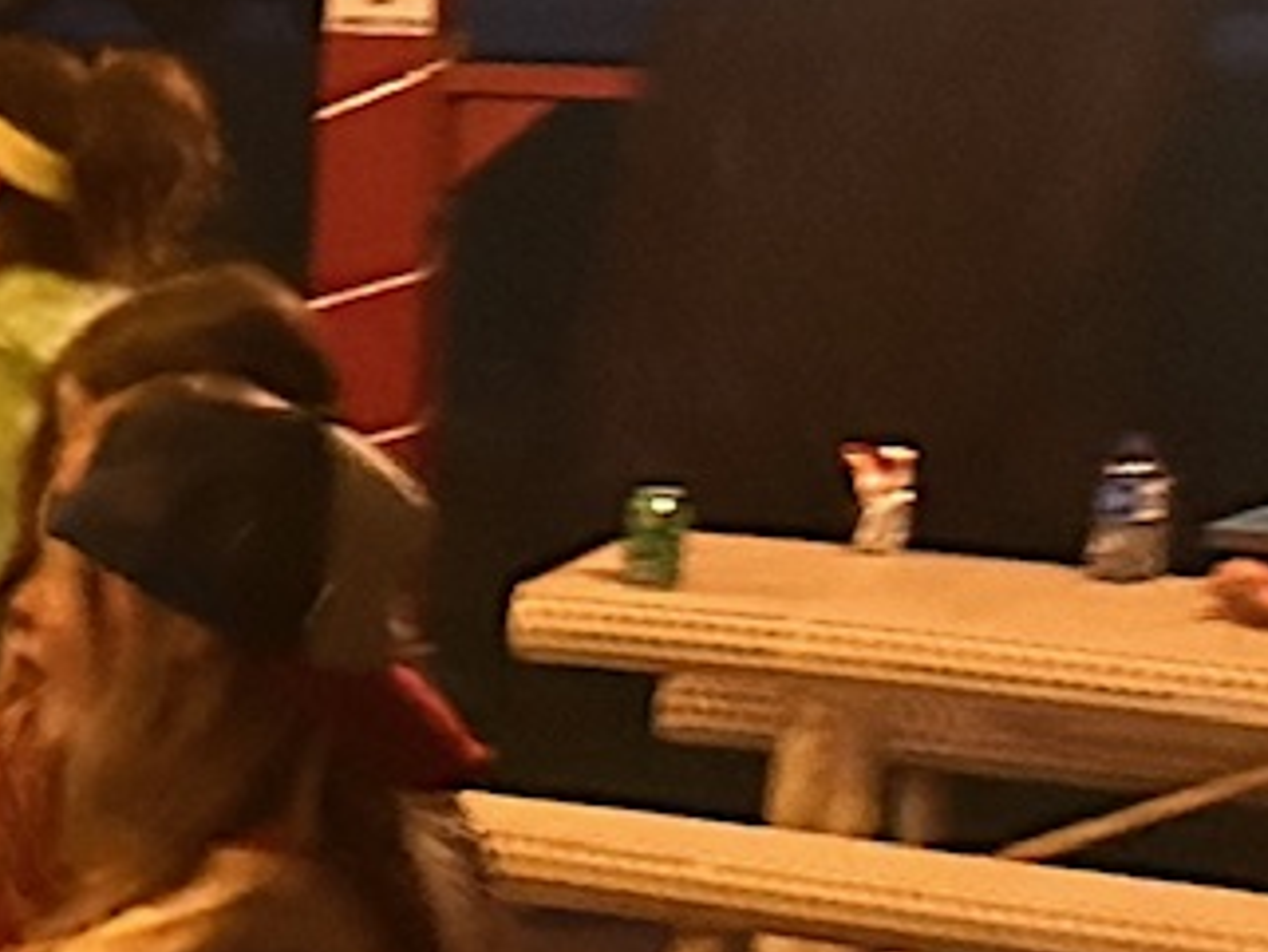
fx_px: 5607
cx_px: -2544
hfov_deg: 9.8
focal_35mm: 153
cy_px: 300
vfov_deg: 9.7
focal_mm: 6.86
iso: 800
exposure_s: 1/30
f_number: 1.78
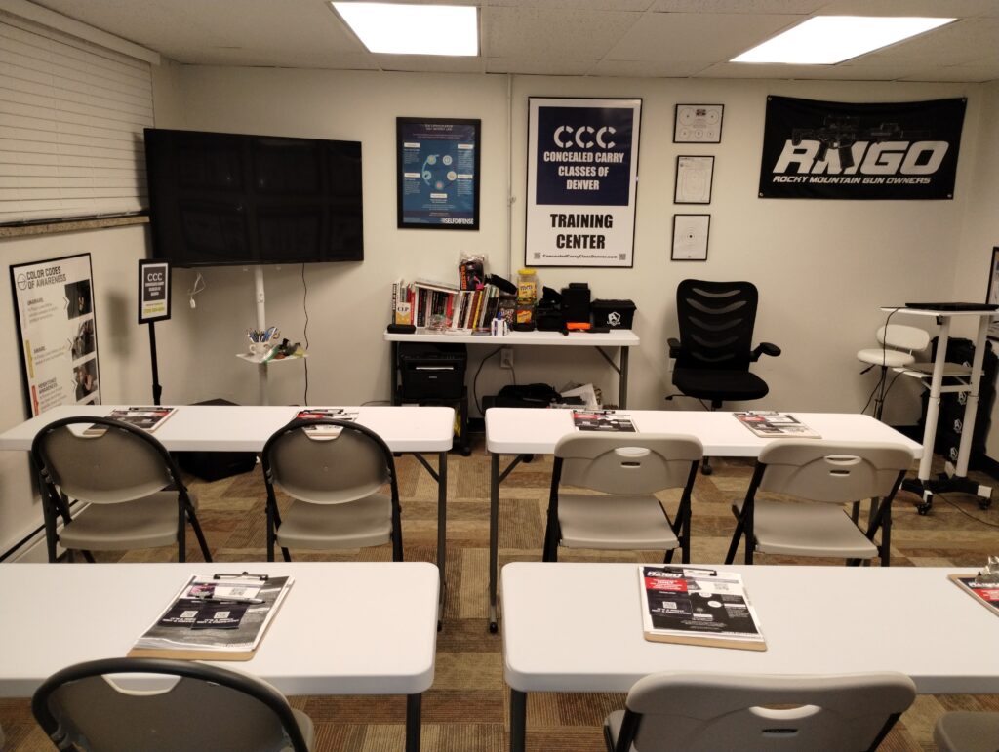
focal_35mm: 28
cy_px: 376
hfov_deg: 63.4
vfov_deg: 49.9
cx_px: 500
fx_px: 809
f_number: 1.8
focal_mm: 4.27
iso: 547
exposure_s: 1/30
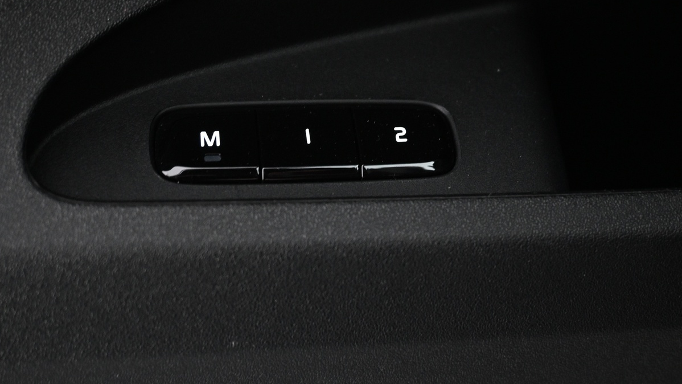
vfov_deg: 22.8
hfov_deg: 39.8
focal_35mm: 52
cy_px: 101
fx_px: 942
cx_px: 329
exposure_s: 1/6
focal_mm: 24.5
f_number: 4.2
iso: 1600
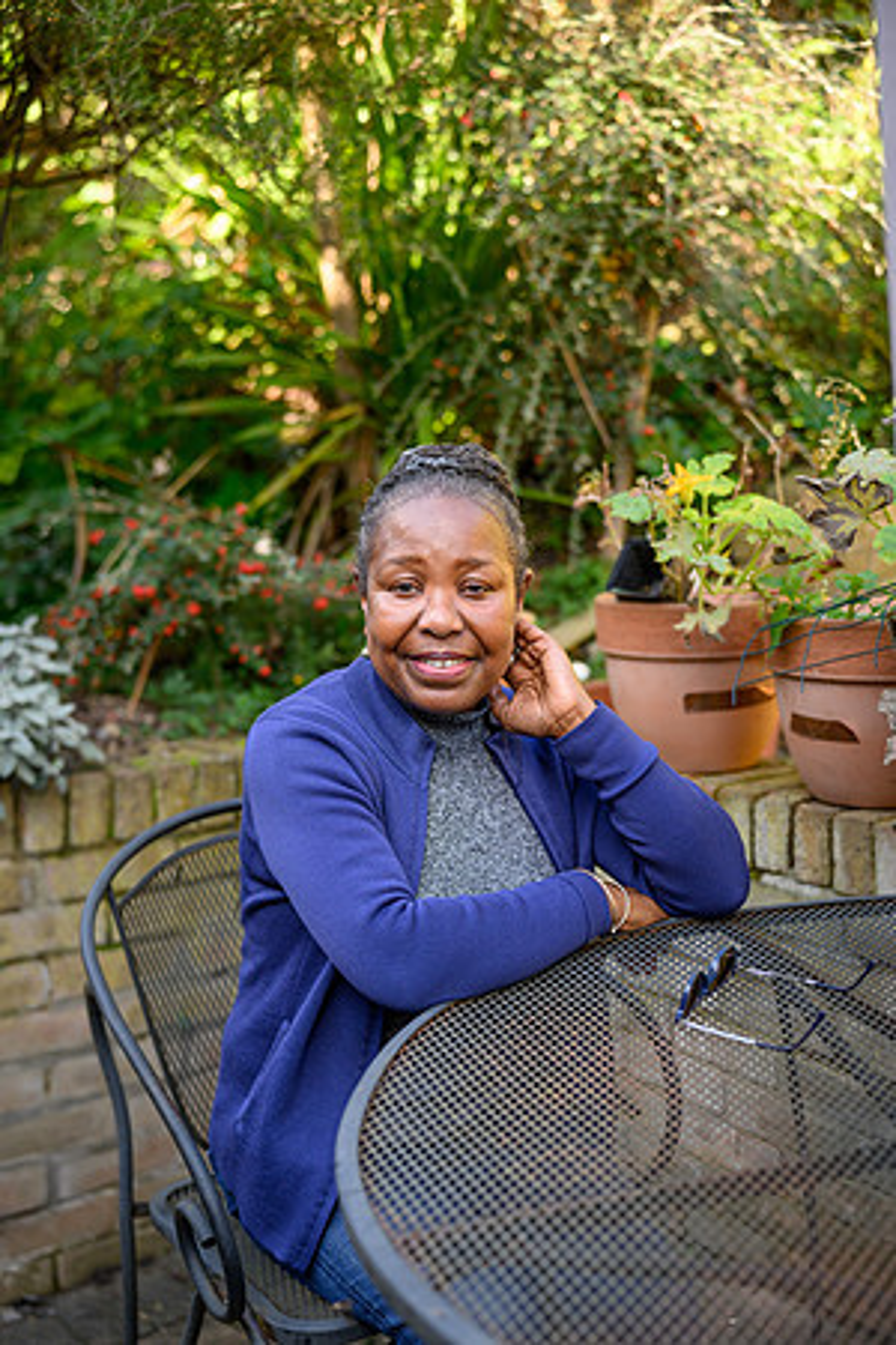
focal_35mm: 46
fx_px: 1717
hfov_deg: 29.2
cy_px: 672
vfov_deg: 42.7
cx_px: 448
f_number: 2.1
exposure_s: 1/400
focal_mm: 46
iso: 220
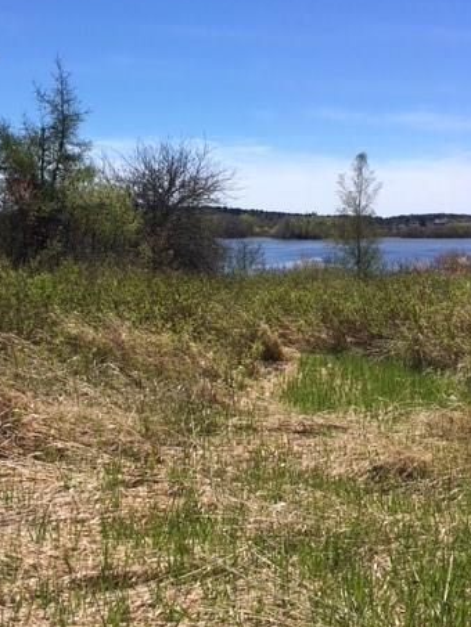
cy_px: 269
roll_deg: -0.3
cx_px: 145
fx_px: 743
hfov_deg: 34.7
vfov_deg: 45.6
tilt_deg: -1.6
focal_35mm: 41
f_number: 2.2
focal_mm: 4.15
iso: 25
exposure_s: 1/1876
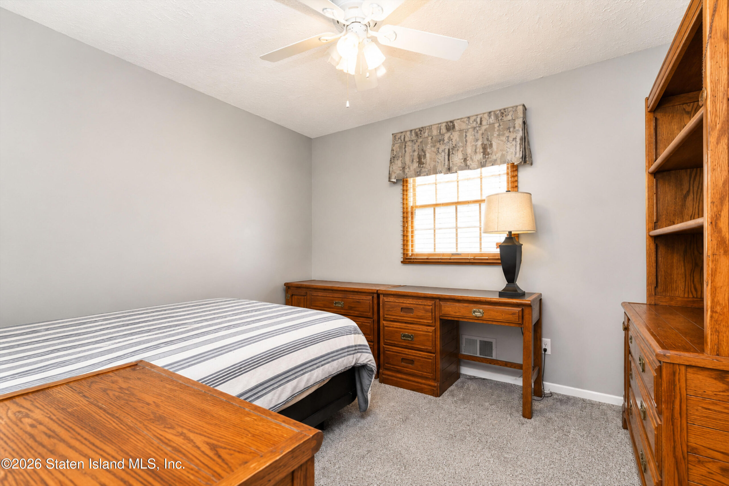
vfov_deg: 73.8
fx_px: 324
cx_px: 364
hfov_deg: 96.7
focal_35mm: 16
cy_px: 243
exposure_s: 1/50
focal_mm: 16
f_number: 5
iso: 64
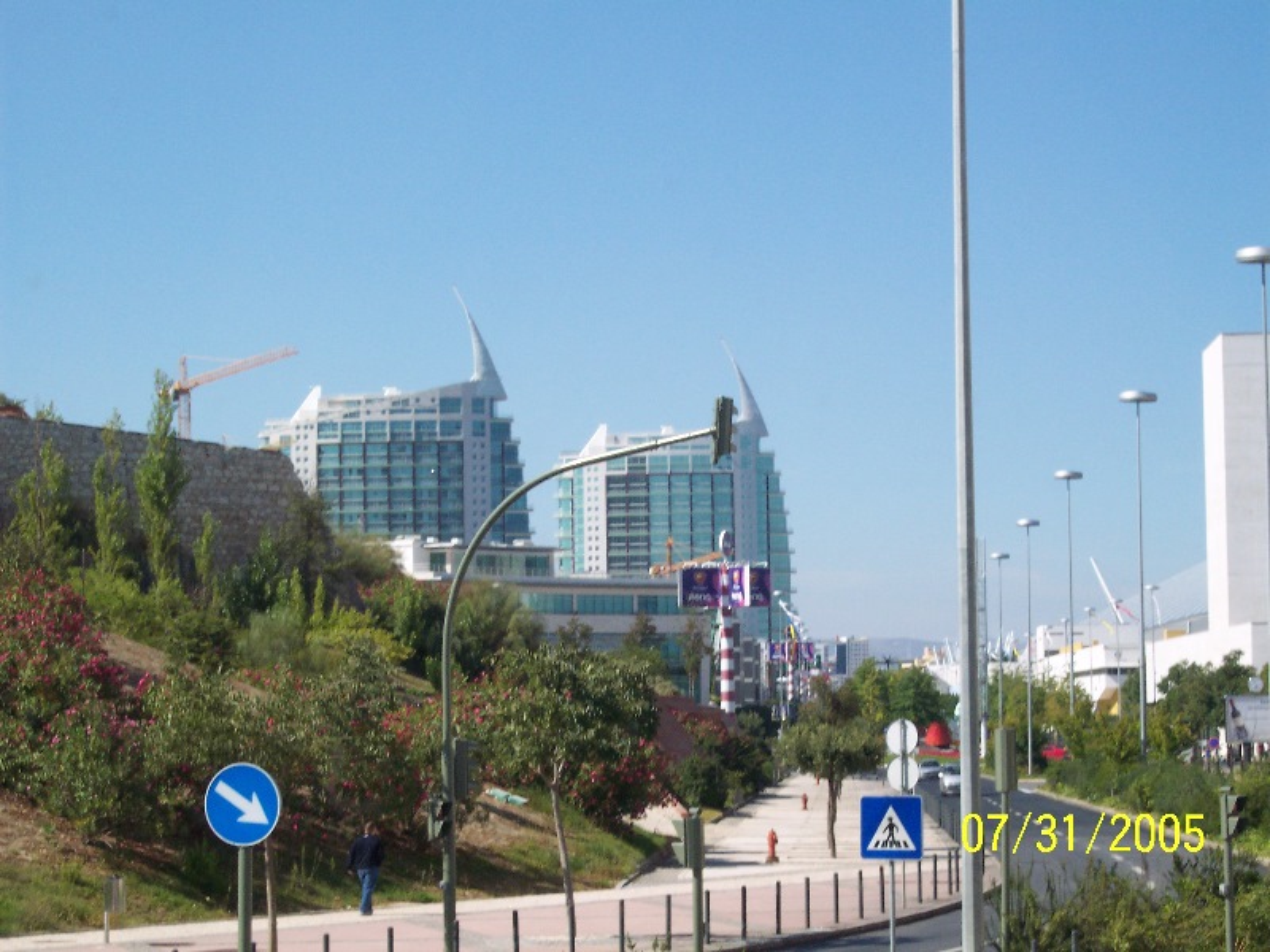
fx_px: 3706
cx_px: 635
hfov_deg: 19.4
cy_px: 476
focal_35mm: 101
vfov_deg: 14.6
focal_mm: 21.3
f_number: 8
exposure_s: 1/350
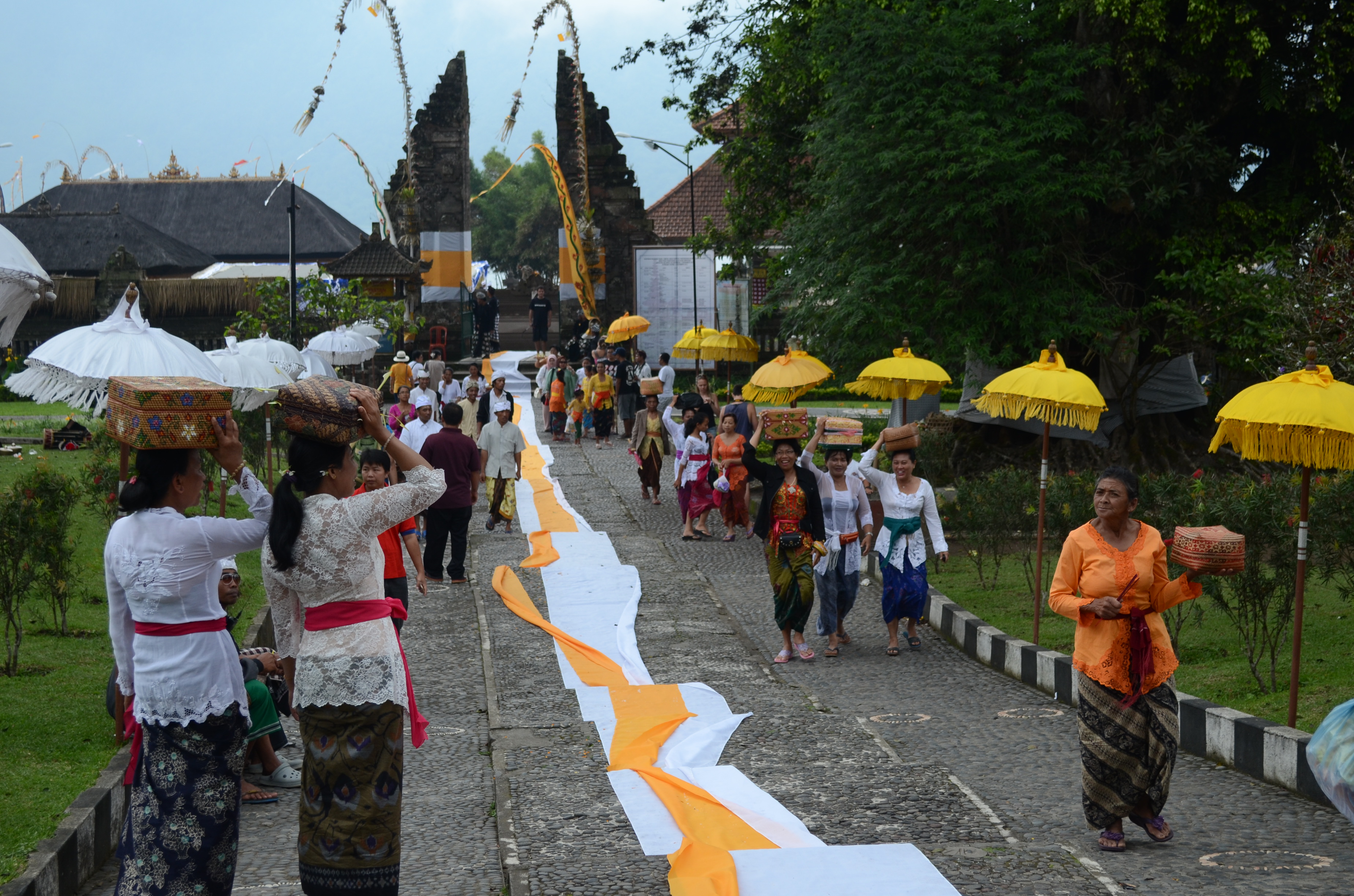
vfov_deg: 22.5
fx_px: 2252
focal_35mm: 60
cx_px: 677
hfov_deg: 33.5
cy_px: 448
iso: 280
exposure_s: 1/500
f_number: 5.6
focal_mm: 40
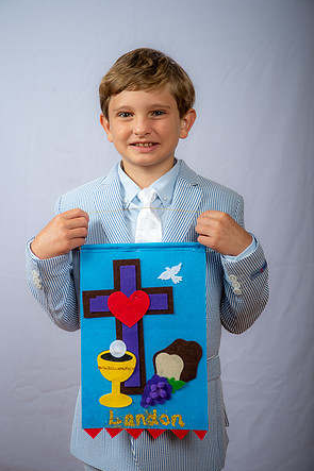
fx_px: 877
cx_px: 158
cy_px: 237
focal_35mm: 67
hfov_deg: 20.3
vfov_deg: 30.1
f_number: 6.3
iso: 250
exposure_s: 1/200
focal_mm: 66
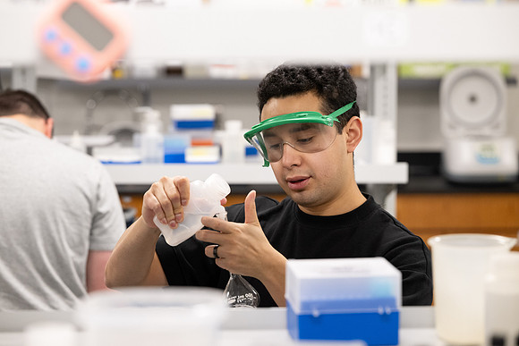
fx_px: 1485
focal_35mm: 103
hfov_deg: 19.8
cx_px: 260
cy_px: 173
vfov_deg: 13.3
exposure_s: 1/250
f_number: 4
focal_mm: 103
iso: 2500
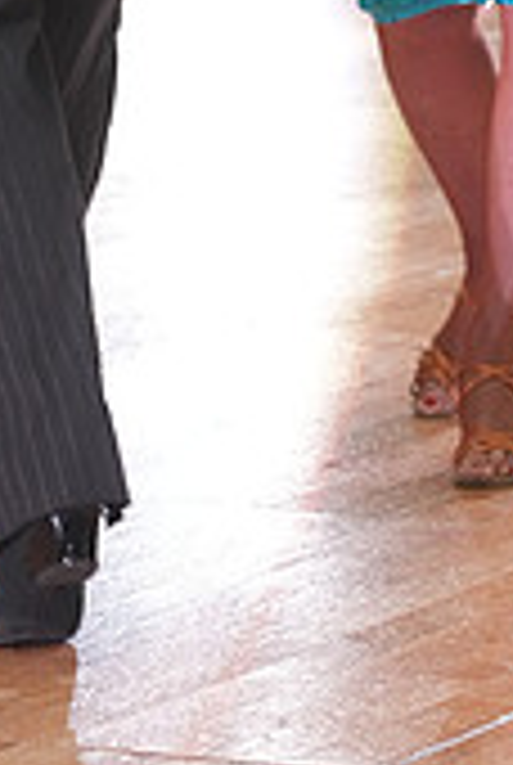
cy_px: -405
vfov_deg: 6.8
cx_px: 191
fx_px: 6386
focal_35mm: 300
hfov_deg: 4.6
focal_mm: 88
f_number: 5.6
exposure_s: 1/200
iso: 3200
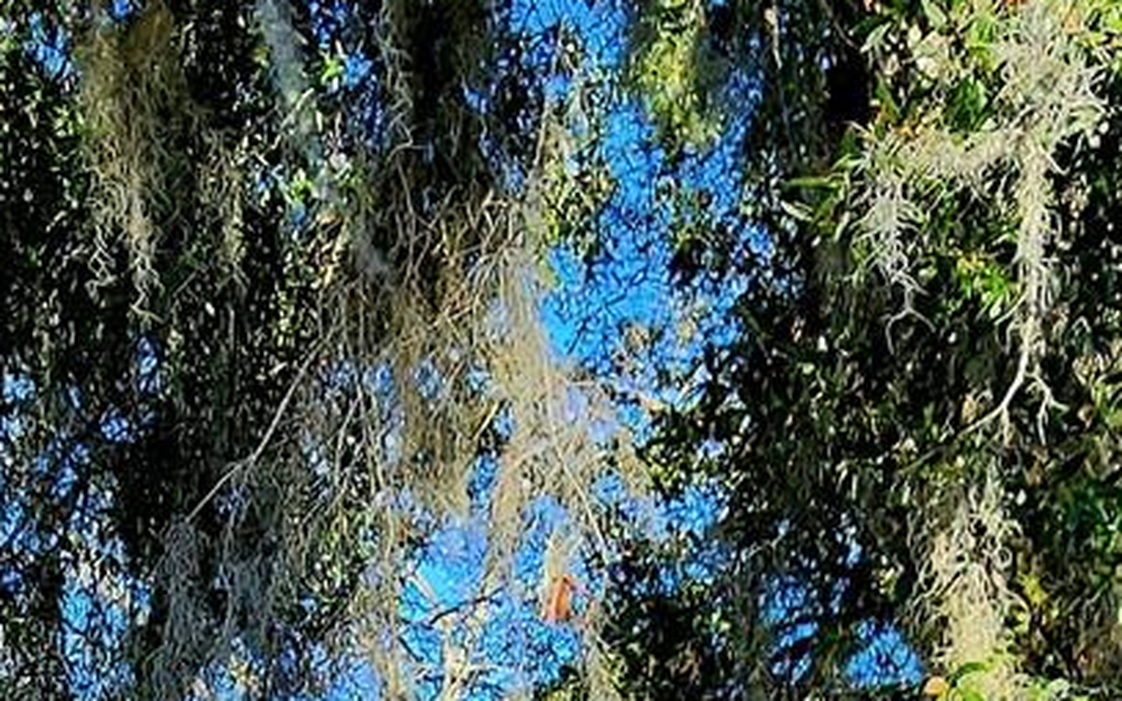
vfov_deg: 17.5
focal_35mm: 54
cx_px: 170
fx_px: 1651
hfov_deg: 35.8
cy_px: 1388
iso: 50
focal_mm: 2.2
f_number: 2.2
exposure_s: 1/370
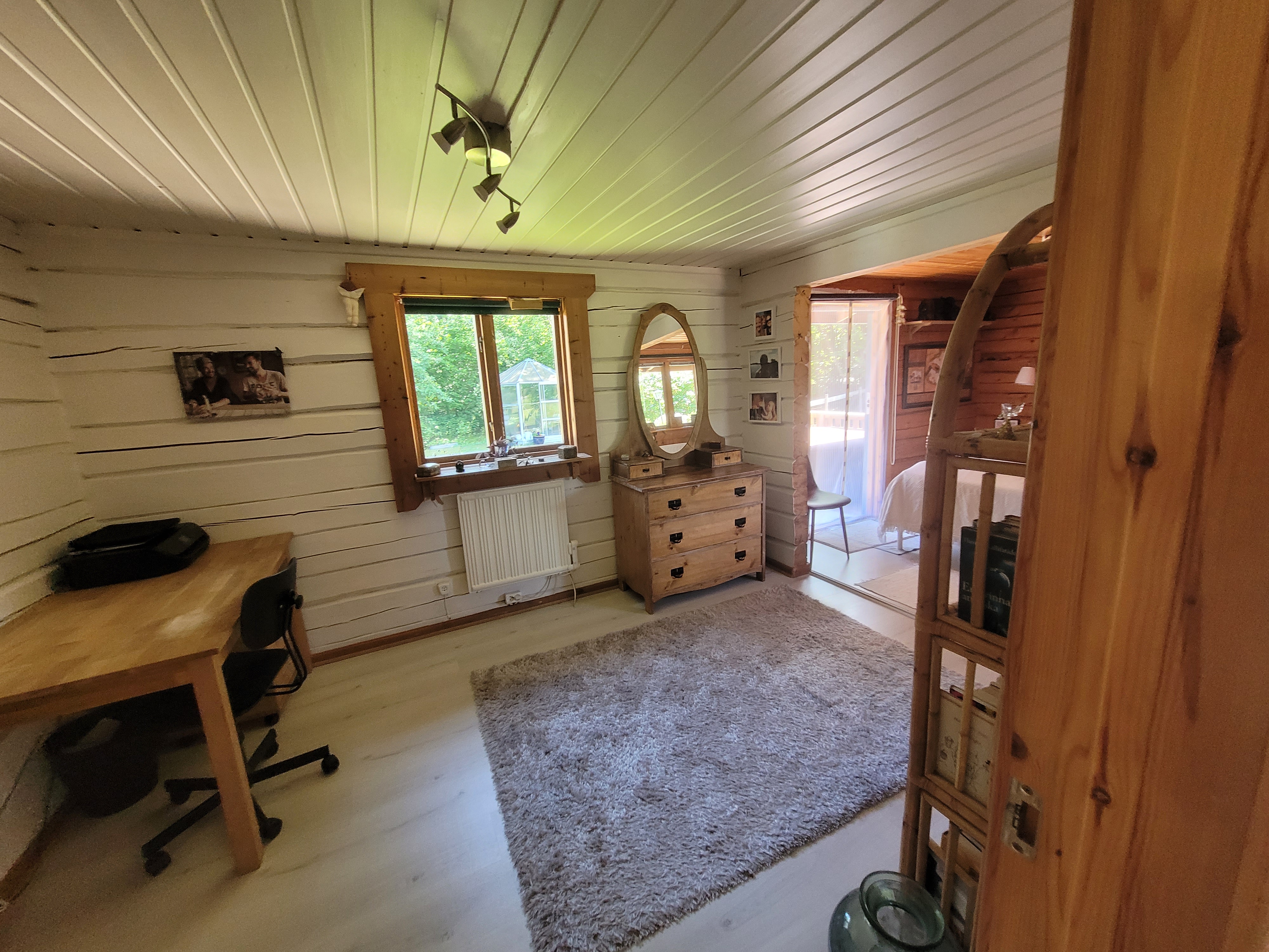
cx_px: 634
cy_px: 476
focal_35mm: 13
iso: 200
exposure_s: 1/50
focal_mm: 1.74
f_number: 2.2
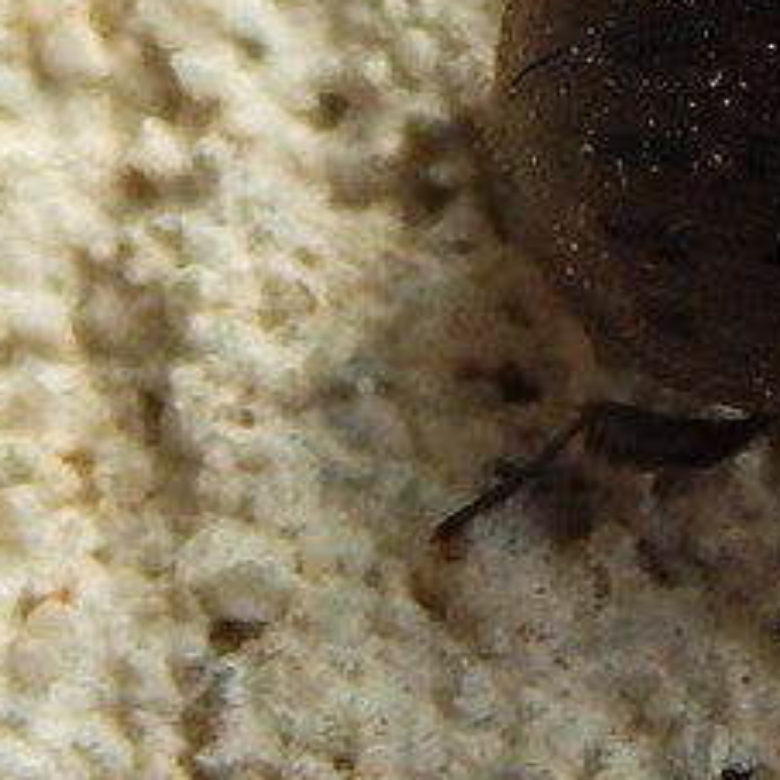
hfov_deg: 5.6
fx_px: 7877
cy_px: 96
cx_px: 1167
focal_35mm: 309
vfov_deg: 5.7
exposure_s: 1/400
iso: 125
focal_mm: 16.6
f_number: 4.4
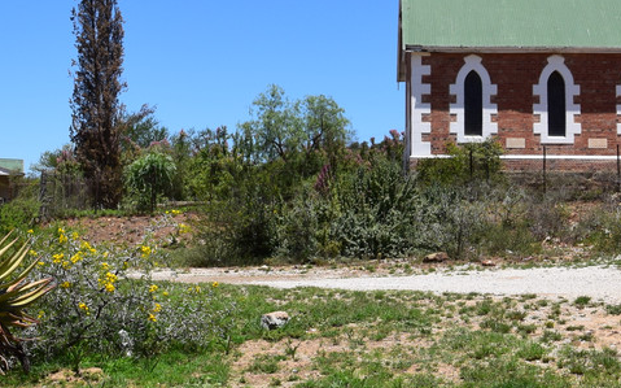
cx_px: 254
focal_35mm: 69
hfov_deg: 29.7
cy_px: 61
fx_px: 1167
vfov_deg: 18.6
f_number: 11
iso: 220
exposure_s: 1/500
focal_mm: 18
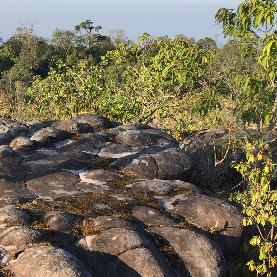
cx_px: -57
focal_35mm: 72
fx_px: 652
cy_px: 129
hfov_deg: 22.1
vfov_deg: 24.0
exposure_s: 1/824
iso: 32
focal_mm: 4.15
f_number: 2.2
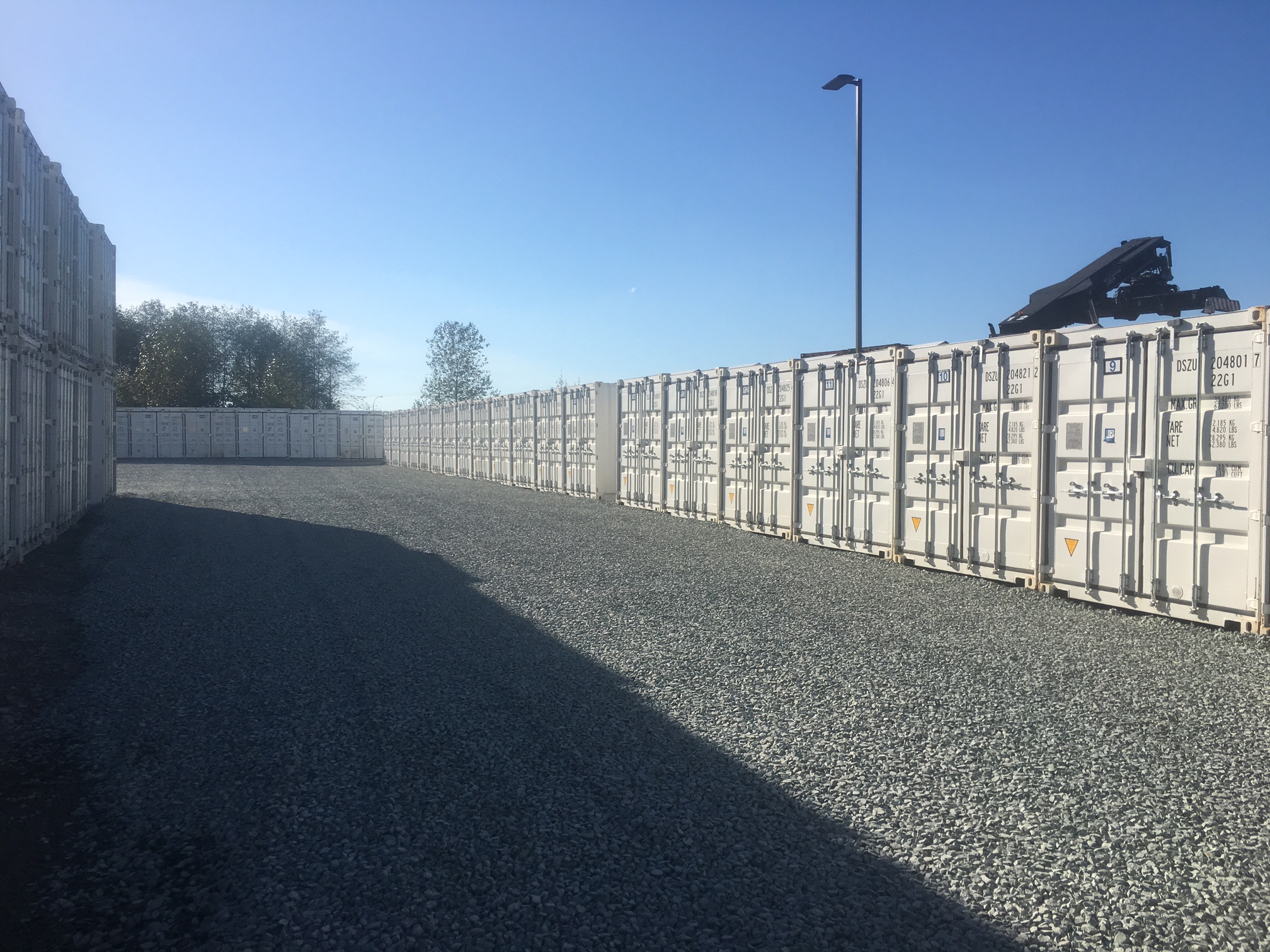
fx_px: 1064
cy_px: 476
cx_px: 635
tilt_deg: -1.4
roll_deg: +0.5
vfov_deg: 48.2
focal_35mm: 29
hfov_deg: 61.7
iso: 25
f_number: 2.2
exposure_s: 1/2024
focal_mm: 4.15
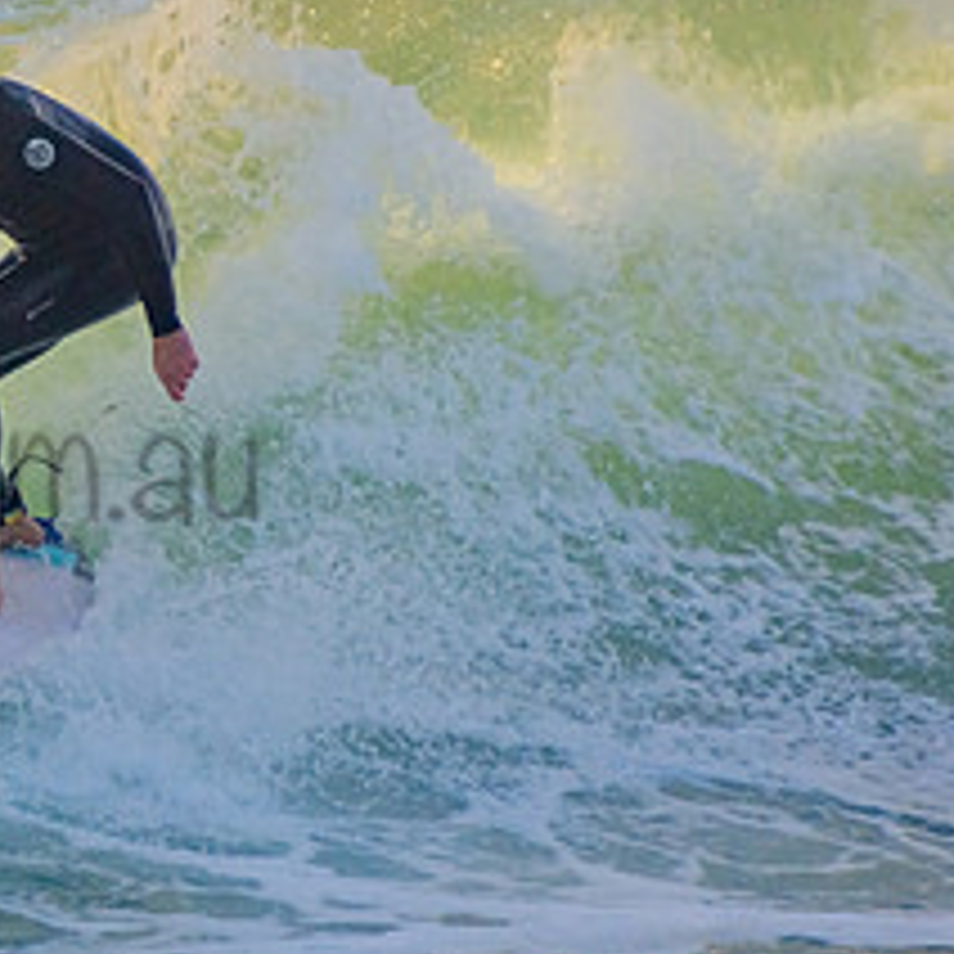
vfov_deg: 1.2
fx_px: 44993
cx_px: -216
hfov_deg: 1.2
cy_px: 416
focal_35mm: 1443
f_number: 5.6
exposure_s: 1/1000
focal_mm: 400
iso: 560
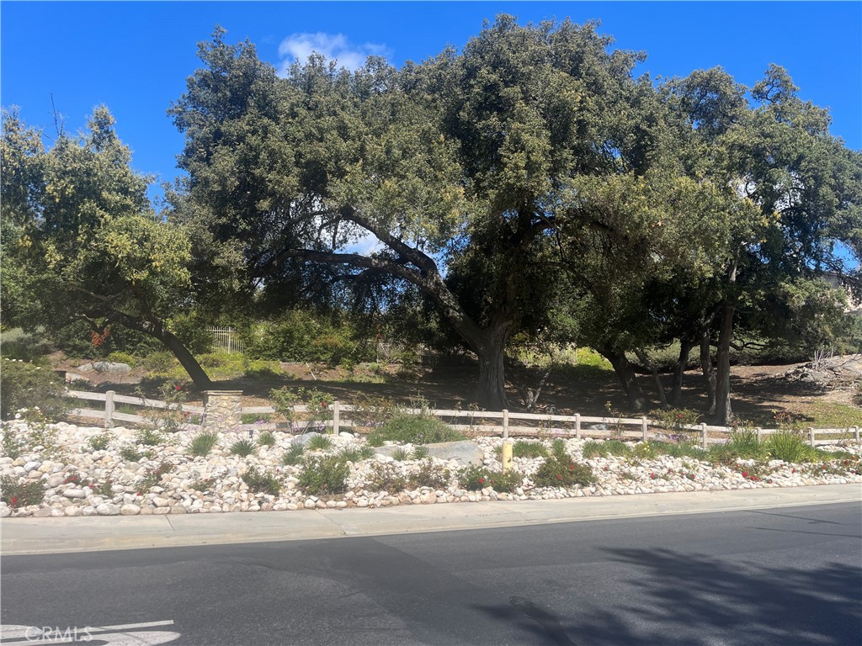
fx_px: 647
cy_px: 323
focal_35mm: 26
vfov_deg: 53.1
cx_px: 431
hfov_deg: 67.3
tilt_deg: +7.0
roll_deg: -0.1
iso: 50
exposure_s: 1/2755
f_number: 1.6
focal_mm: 5.1
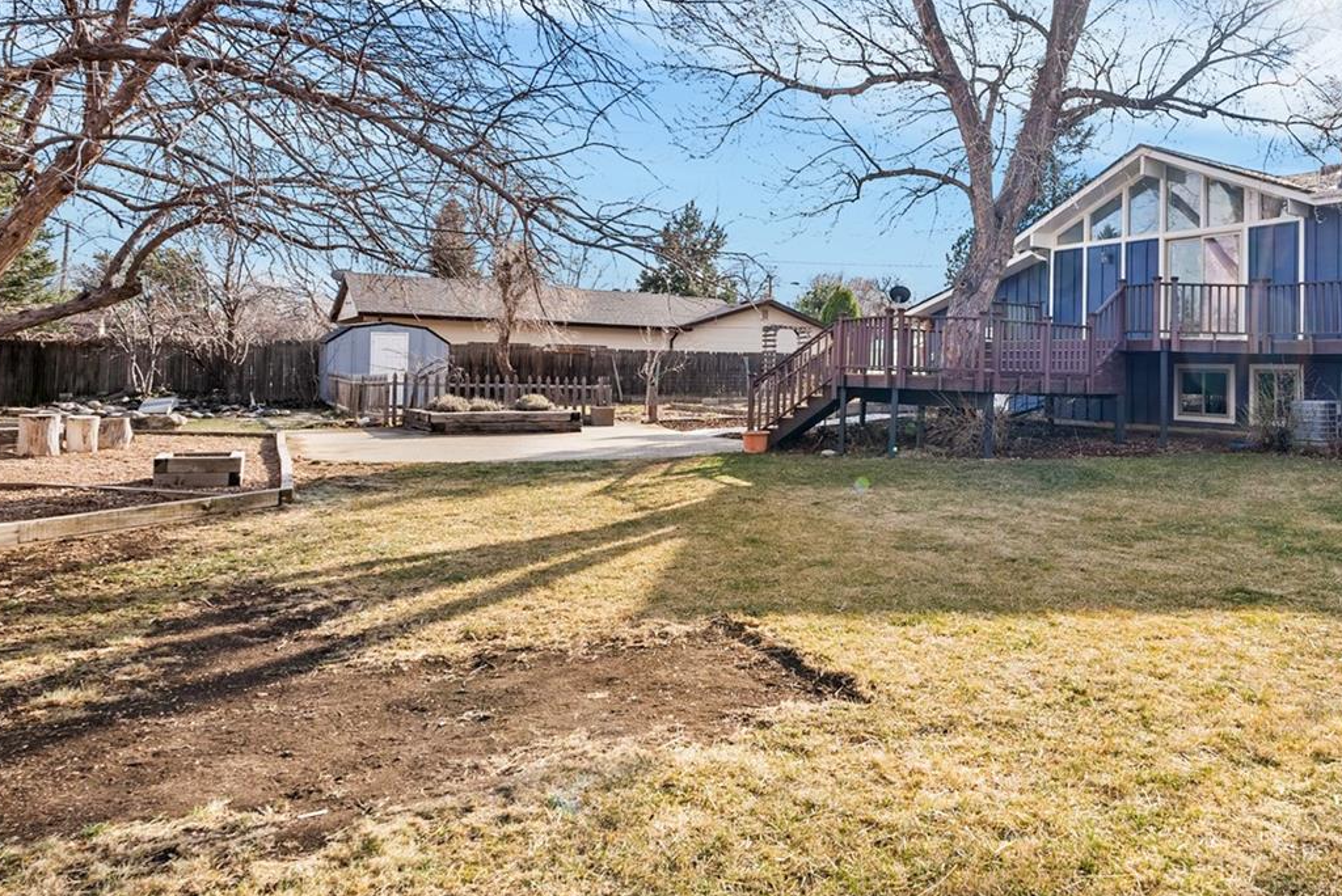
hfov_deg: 68.4
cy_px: 425
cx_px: 948
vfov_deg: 51.3
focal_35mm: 25
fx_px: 932
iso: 200
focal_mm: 16
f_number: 8
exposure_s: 1/100
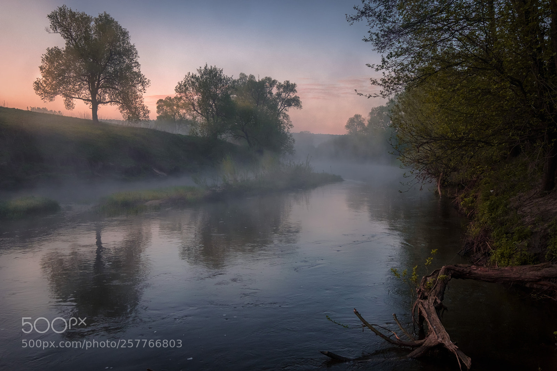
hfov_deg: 63.7
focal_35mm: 29
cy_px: 186
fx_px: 449
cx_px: 278
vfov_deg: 44.9
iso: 400
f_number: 11
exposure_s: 1/70
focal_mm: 19.1
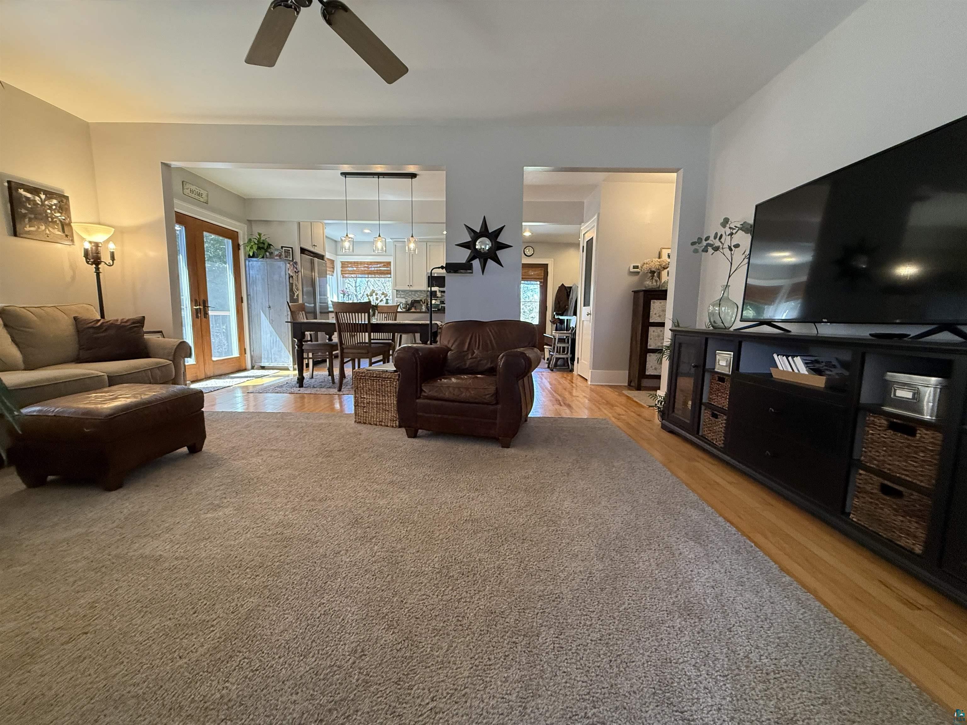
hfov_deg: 102.1
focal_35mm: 14
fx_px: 391
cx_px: 484
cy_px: 362
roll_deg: -0.8
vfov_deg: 85.7
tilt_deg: -6.8
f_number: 2.2
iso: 320
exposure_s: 1/120
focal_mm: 2.22
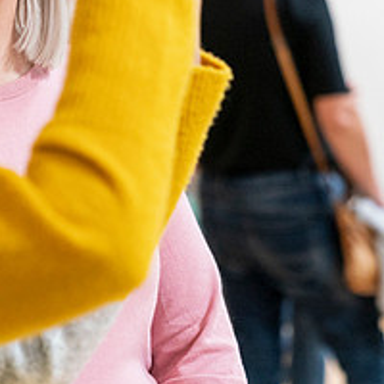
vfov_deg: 9.5
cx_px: 65
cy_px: 59
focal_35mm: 183
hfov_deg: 9.5
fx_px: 2297
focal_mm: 70
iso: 2500
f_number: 2.8
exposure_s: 1/160
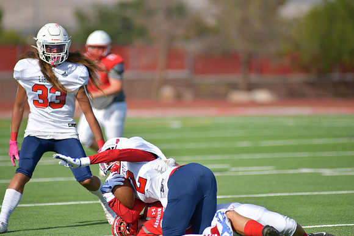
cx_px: 177
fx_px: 2951
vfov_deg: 4.6
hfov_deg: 6.9
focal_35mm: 300
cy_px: 118
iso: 90
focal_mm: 300
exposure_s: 1/2000
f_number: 3.5
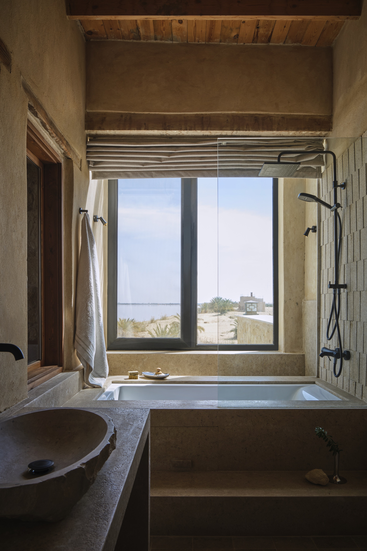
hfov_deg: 49.6
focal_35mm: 26
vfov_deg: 69.4
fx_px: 398
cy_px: 276
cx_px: 184
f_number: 7.1
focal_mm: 17
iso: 125
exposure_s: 1/50
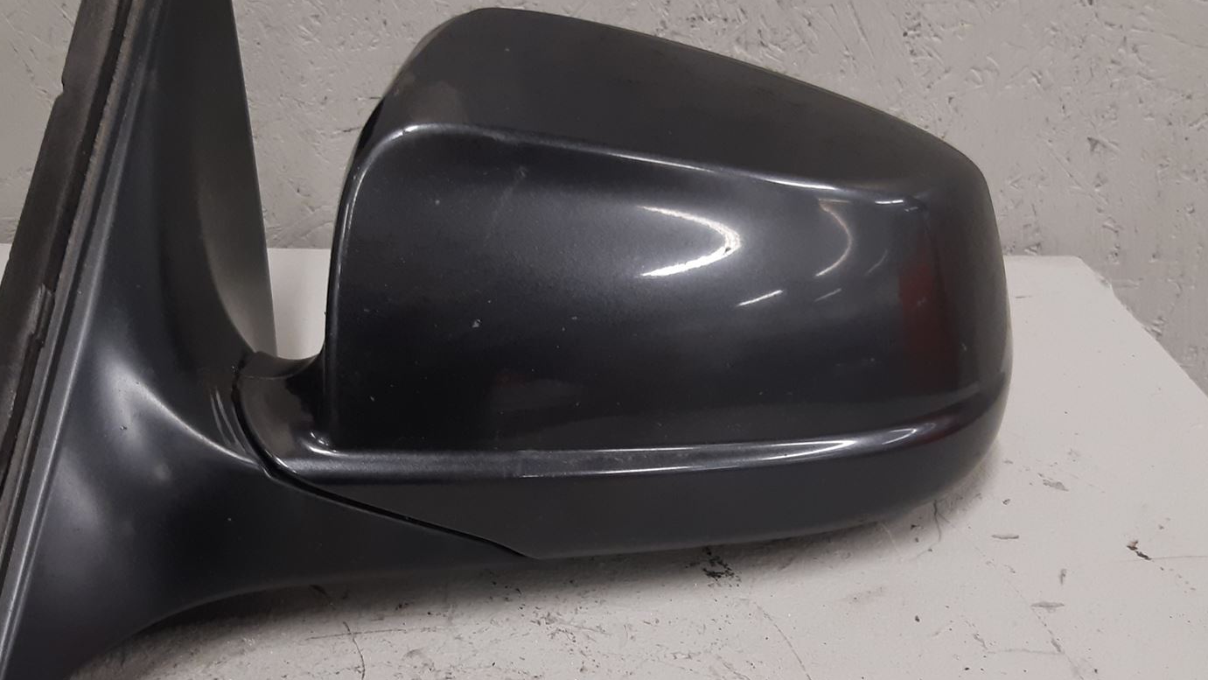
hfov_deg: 48.3
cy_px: 444
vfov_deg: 28.2
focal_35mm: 42
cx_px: 581
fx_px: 1345
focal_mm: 3.93
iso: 125
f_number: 1.7
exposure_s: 1/50
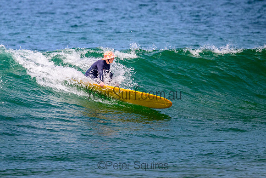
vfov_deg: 1.3
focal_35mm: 1090
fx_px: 8057
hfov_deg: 1.9
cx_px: 98
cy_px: 63
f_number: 11
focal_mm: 800
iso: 1250
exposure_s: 1/2000
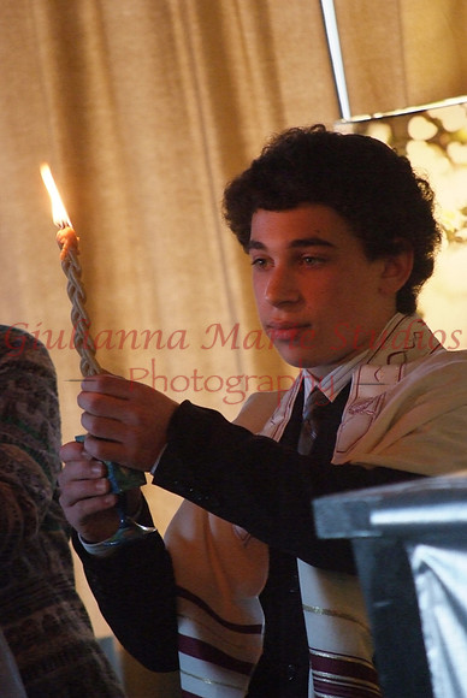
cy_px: 349
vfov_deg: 7.2
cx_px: 234
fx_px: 5532
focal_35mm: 285
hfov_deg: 4.8
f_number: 5.6
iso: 3200
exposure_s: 1/100
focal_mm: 190
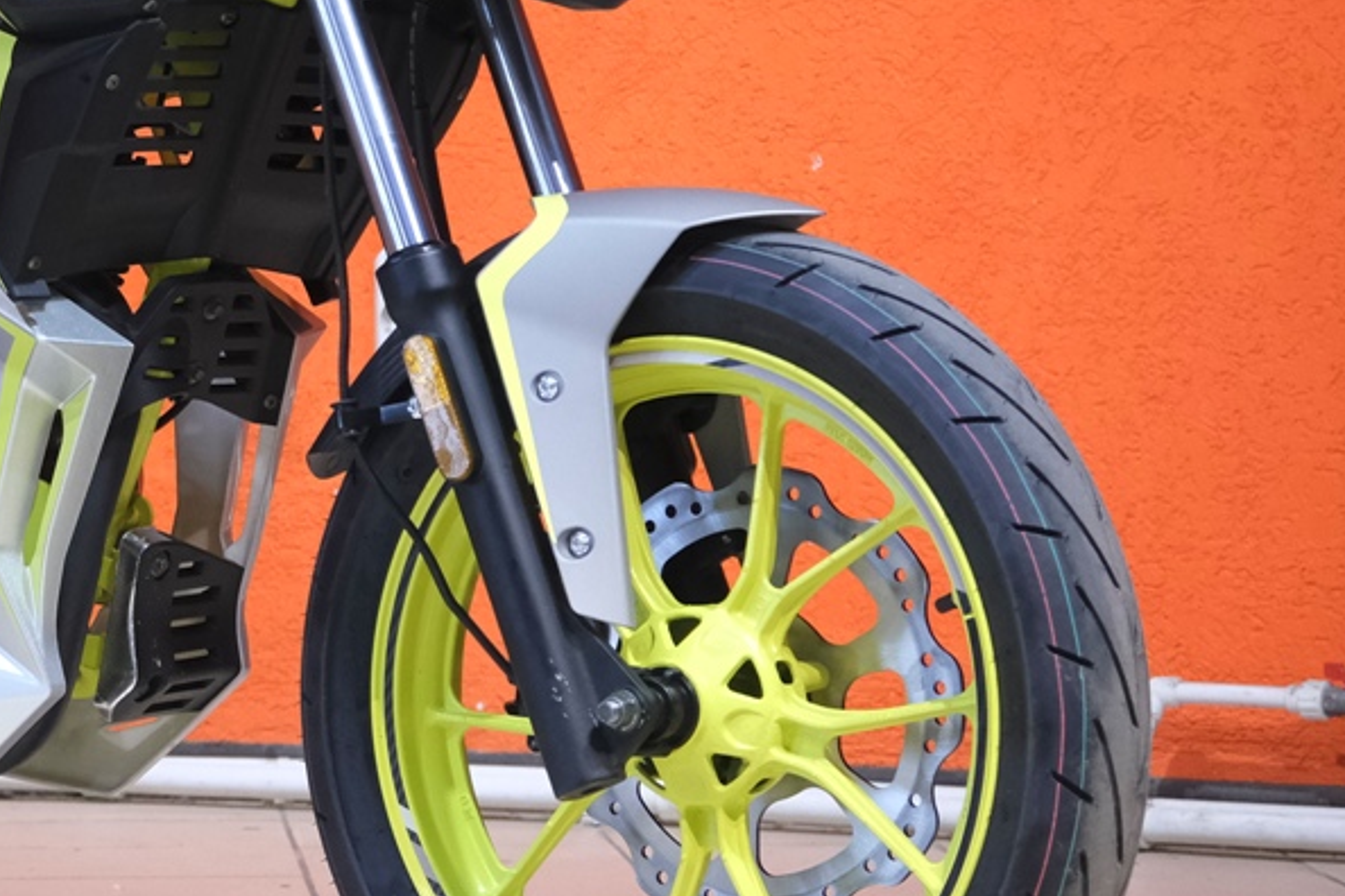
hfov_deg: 12.7
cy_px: 6
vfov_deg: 8.6
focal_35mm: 159
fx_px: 5940
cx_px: -170
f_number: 4
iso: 1600
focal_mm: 39.3
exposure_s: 1/100
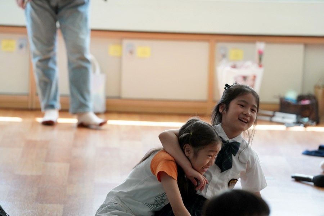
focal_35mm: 200
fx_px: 1800
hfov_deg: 10.3
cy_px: 108
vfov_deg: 6.9
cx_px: 162
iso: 4000
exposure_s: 1/250
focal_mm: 200
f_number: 4
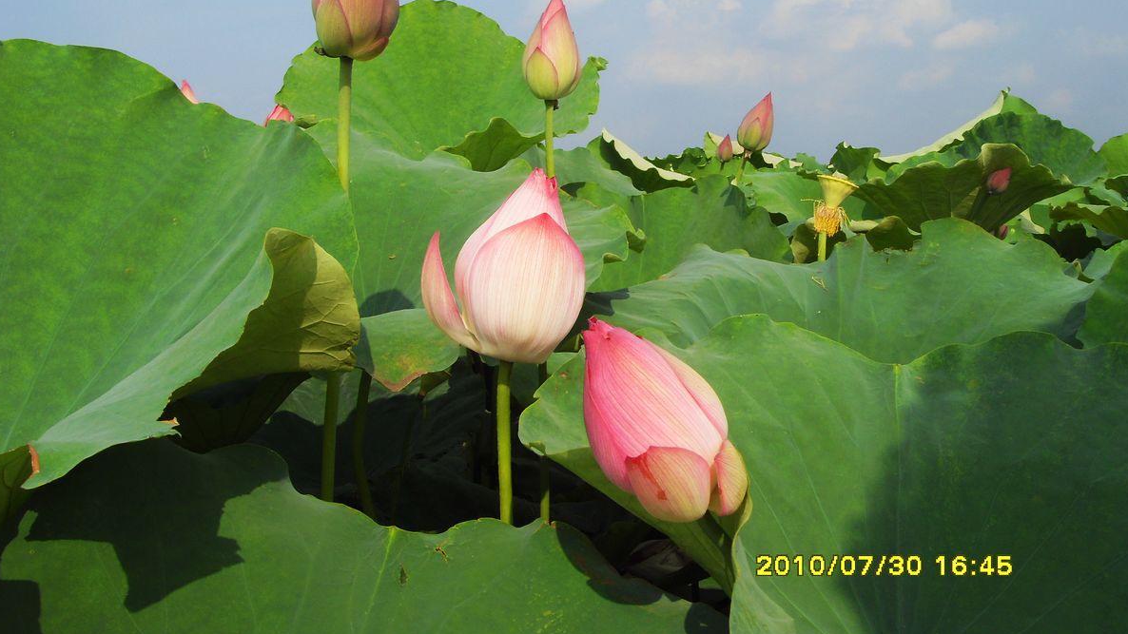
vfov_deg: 27.6
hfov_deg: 47.4
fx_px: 1286
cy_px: 229
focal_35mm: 43
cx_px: 563
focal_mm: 6.6
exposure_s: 1/350
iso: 80
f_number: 6.2
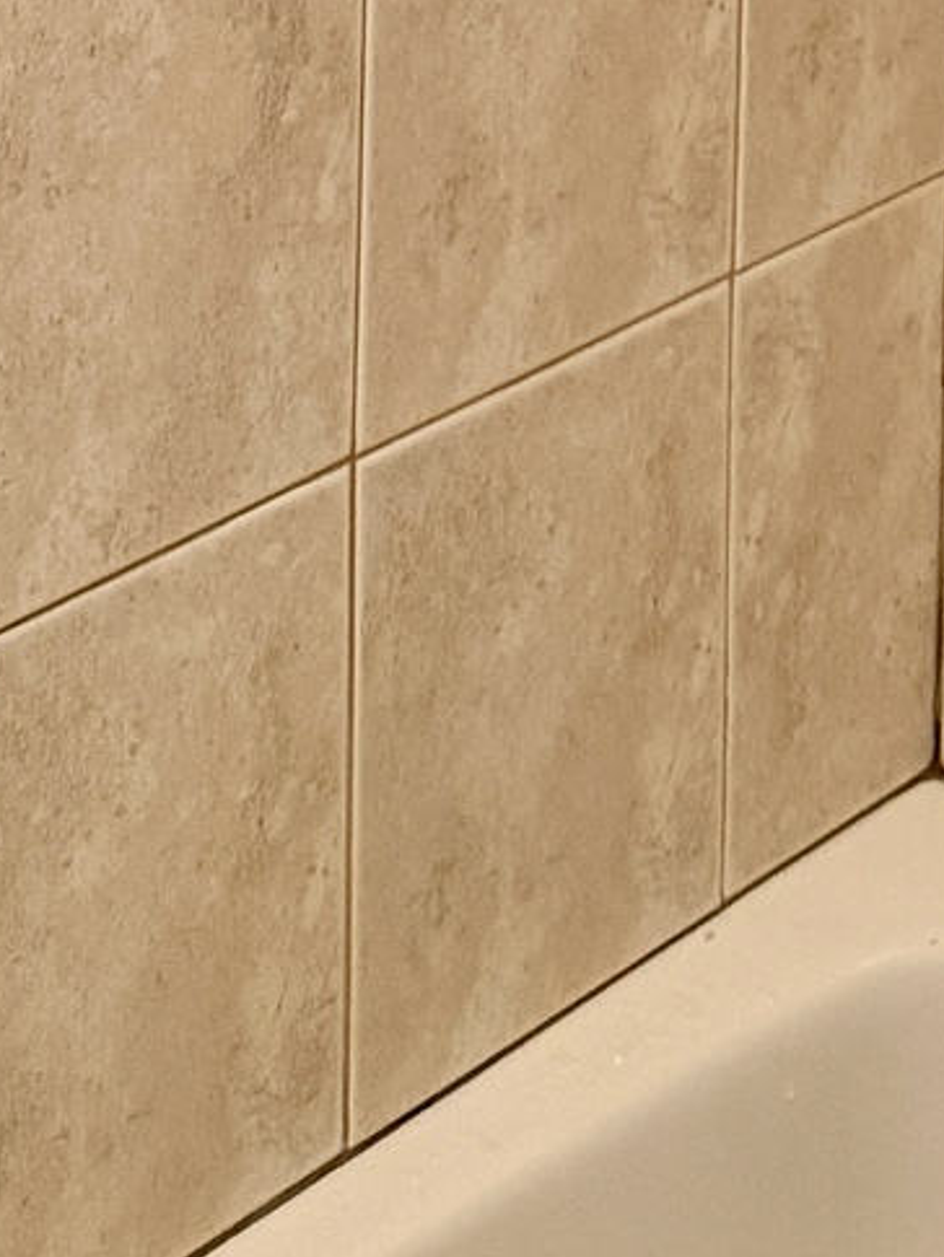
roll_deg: -2.2
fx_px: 4143
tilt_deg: -3.0
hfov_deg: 12.7
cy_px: -1376
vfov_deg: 14.1
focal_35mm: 114
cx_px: 1105
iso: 400
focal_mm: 6.76
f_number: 1.78
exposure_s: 1/60
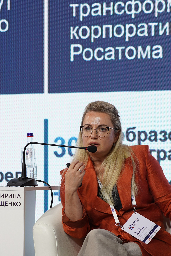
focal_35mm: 201
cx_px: 86
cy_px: 199
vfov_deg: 10.2
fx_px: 1432
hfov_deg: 6.8
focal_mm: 85
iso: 100
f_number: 2.5
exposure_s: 1/125
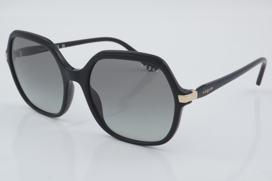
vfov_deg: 18.2
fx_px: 567
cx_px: 136
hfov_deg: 27.0
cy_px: 90
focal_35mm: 75
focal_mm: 50
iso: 100
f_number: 32
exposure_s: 1/4
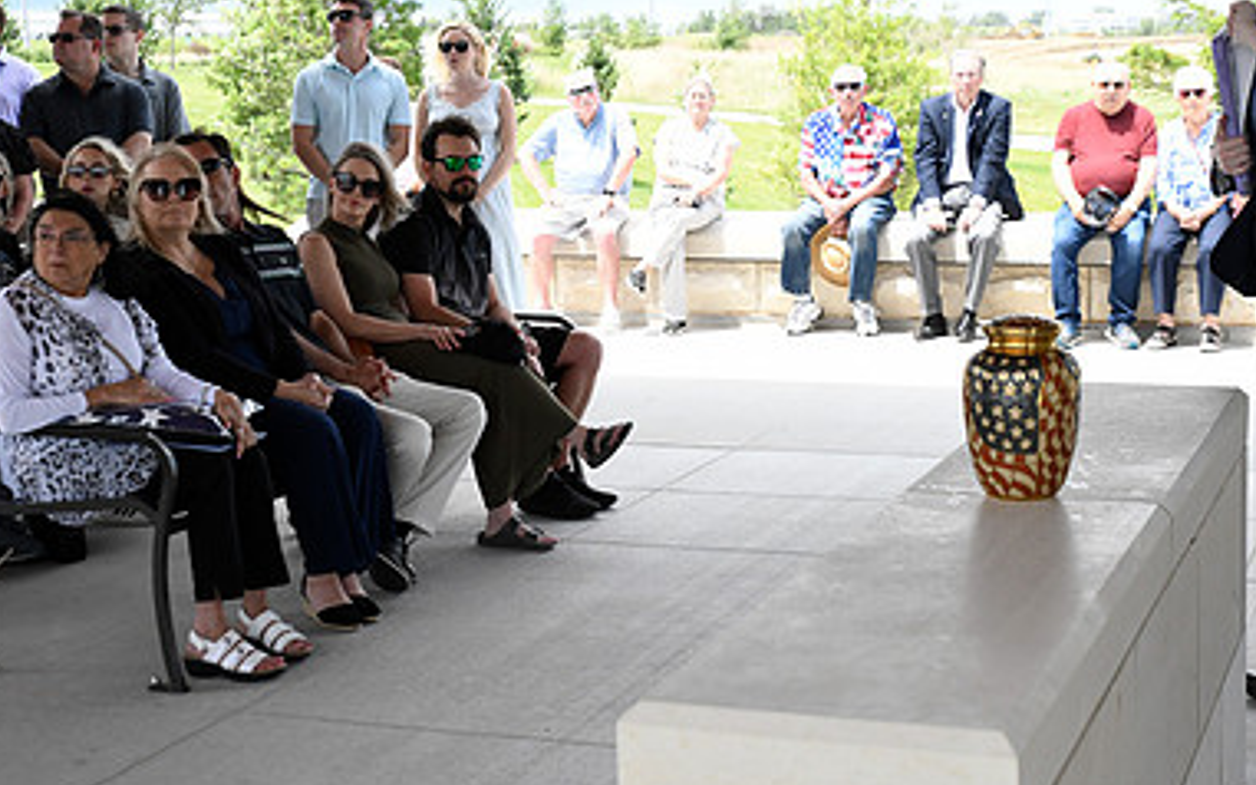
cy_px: 331
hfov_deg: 32.9
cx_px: 725
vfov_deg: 20.9
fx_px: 2122
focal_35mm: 62
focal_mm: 40
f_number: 5.6
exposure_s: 1/2000
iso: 1600
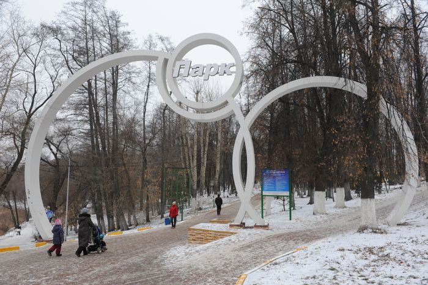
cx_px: 214
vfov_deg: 41.1
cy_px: 142
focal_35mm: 32
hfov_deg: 58.7
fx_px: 380
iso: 1000
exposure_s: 1/400
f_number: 5.6
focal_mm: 32
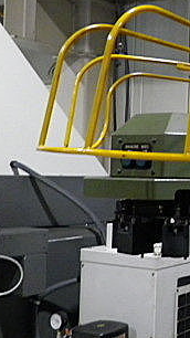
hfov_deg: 18.2
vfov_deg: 36.6
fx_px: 511
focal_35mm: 57
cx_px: 305
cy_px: 155
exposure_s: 1/20
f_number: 3.5
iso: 400
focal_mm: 4.5
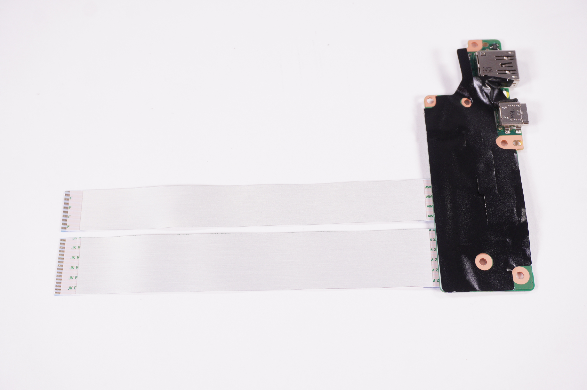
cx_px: 294
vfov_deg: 29.8
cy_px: 195
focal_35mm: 45
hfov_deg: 43.6
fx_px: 733
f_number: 6.3
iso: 320
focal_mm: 30
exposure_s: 1/160
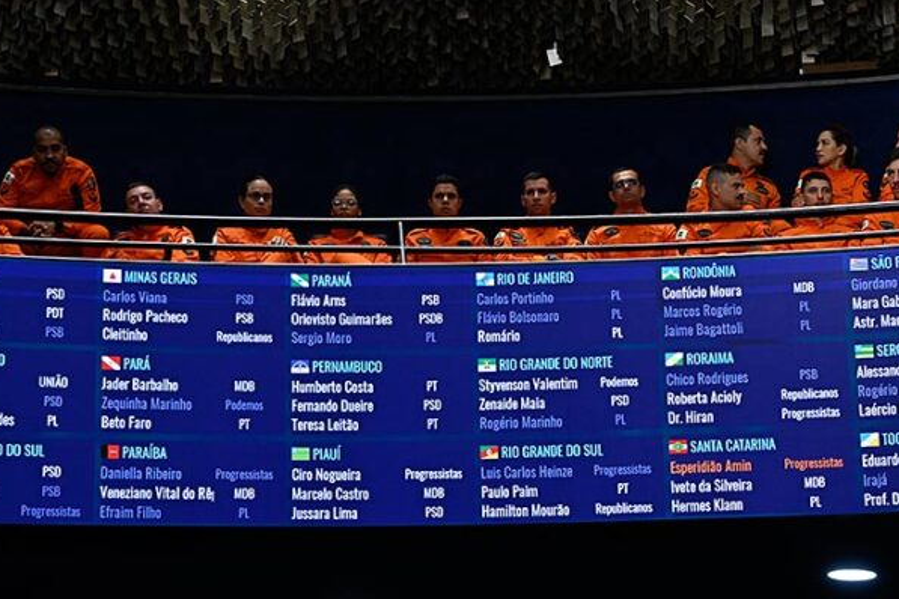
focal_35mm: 90
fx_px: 2247
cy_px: 262
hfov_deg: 22.6
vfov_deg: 15.2
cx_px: 459
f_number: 4
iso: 2500
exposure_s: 1/200
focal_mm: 70
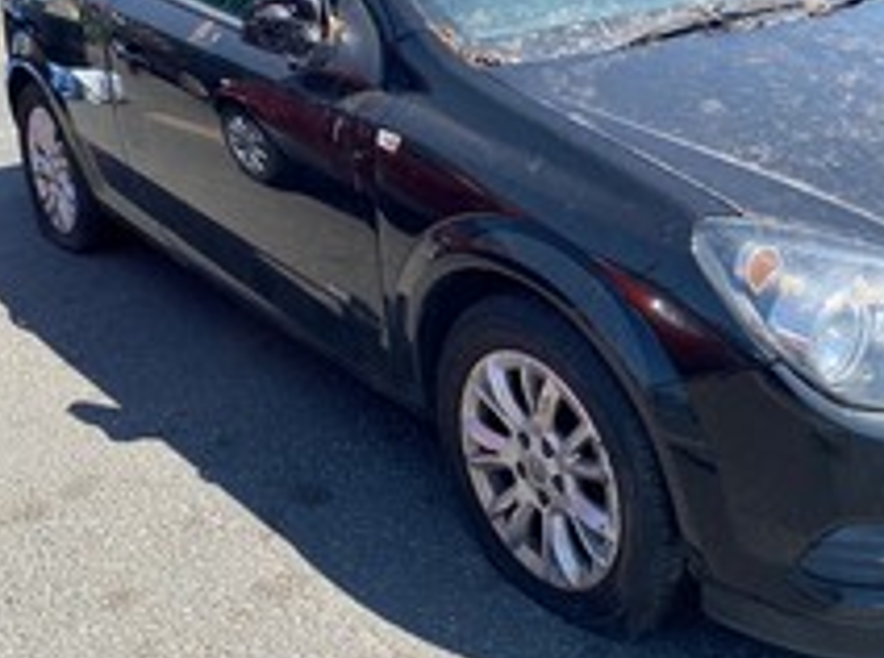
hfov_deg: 42.7
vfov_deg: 33.2
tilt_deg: -21.6
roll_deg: +0.5
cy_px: 221
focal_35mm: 43
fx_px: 1096
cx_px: 650
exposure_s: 1/1218
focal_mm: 4.25
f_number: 1.8
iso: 32
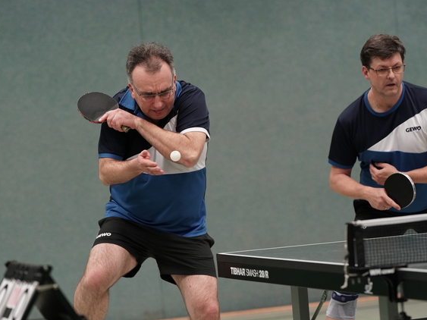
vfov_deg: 10.1
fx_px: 1813
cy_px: 160
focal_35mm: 147
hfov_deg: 13.4
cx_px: 209
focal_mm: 135
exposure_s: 1/500
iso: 5000
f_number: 3.5
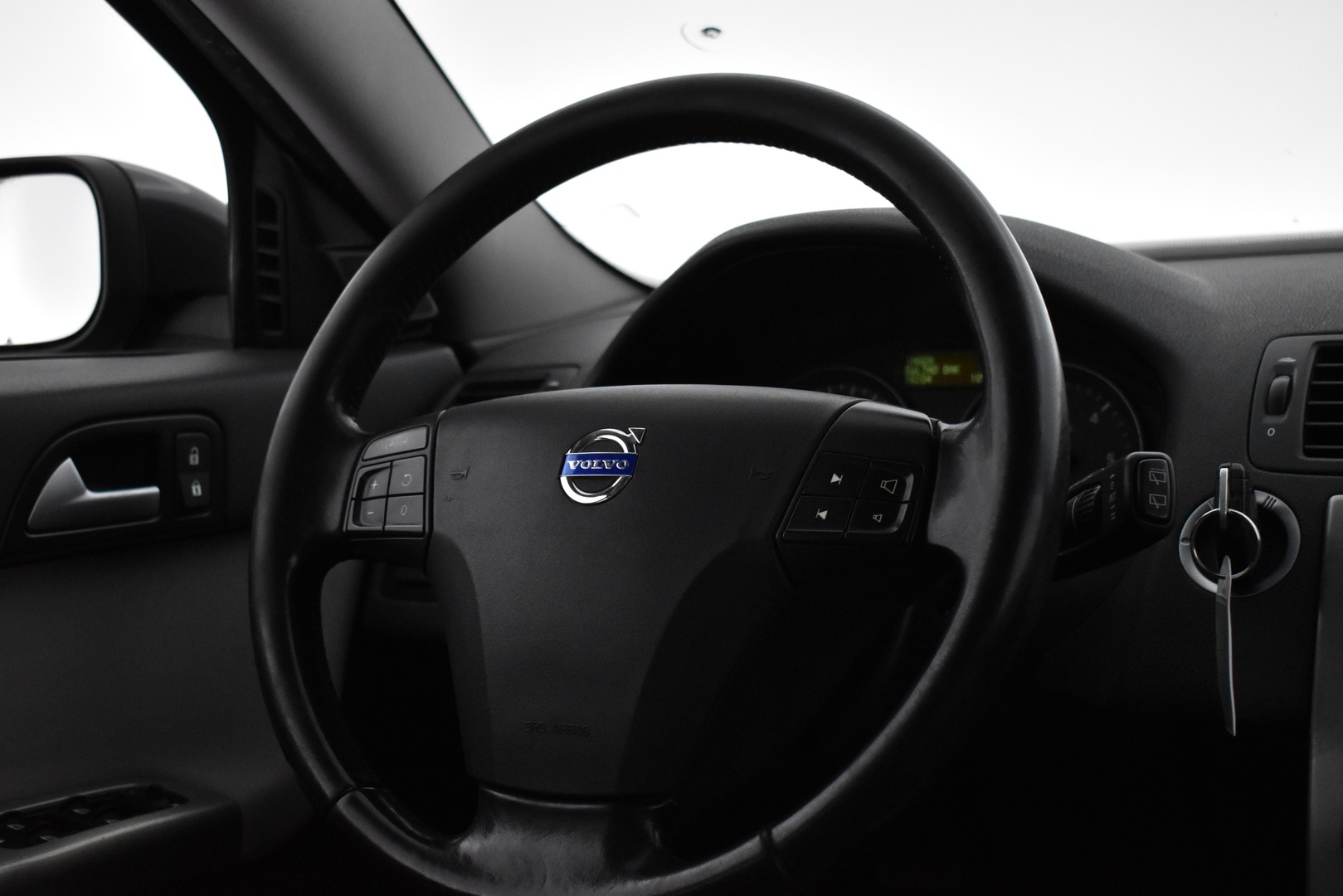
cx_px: 672
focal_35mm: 51
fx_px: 1903
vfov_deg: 26.5
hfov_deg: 38.9
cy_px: 448
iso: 3200
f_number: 4.5
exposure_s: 1/80
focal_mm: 34
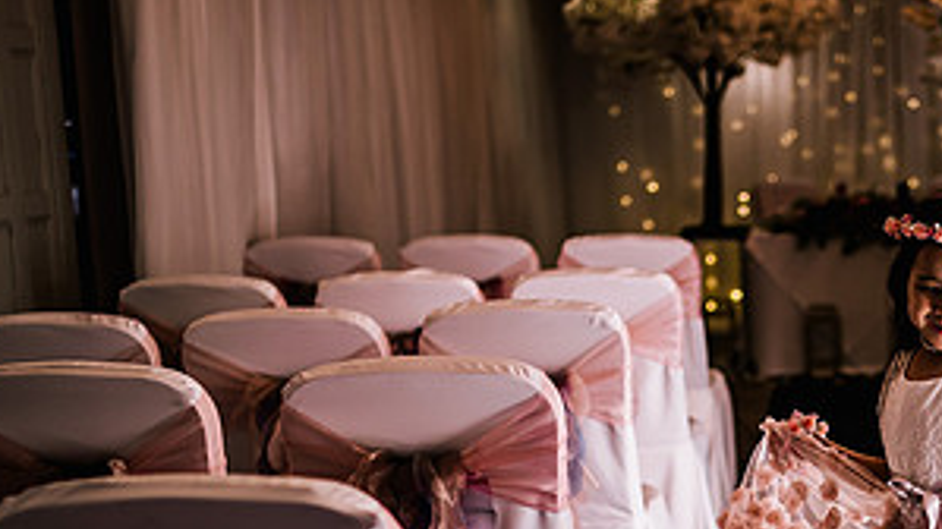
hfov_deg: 28.3
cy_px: 520
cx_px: 843
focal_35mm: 72
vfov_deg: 16.4
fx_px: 1798
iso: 200
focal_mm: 35
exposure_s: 1/250
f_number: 1.6
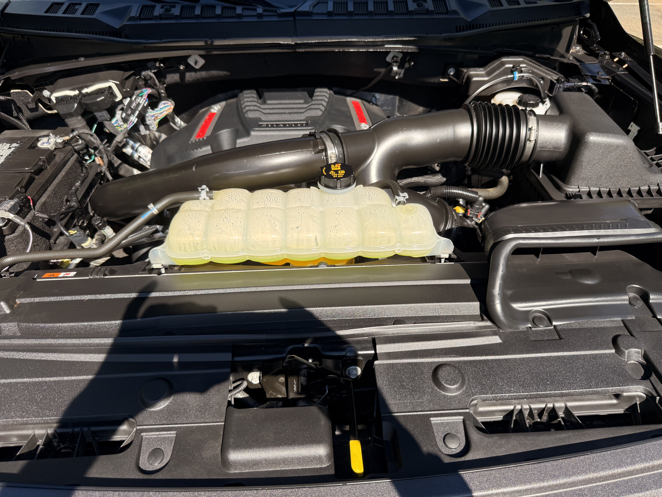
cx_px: 331
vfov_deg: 56.8
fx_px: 459
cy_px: 248
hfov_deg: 71.6
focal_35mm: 24
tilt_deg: -35.3
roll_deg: -0.4
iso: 100
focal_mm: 6.76
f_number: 1.78
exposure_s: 1/1812
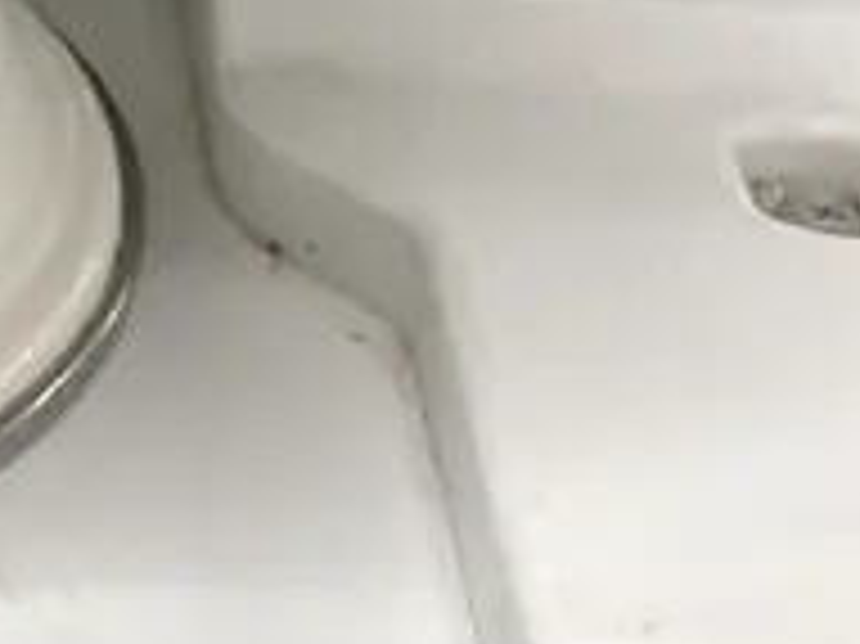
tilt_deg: -11.0
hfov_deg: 12.0
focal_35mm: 150
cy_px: -950
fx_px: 3724
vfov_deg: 8.9
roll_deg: +0.4
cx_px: -761
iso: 50
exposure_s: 1/50
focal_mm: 3.99
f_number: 1.8
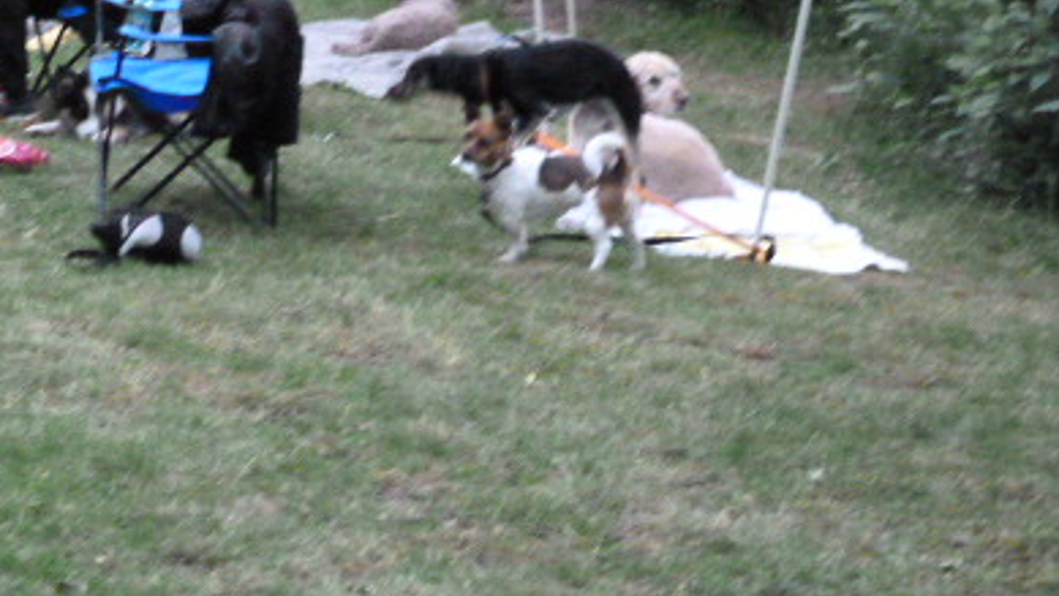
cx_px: 199
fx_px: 3370
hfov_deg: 17.7
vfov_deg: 10.0
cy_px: -8
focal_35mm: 120
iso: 1600
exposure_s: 1/15
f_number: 3.3
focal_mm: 12.1
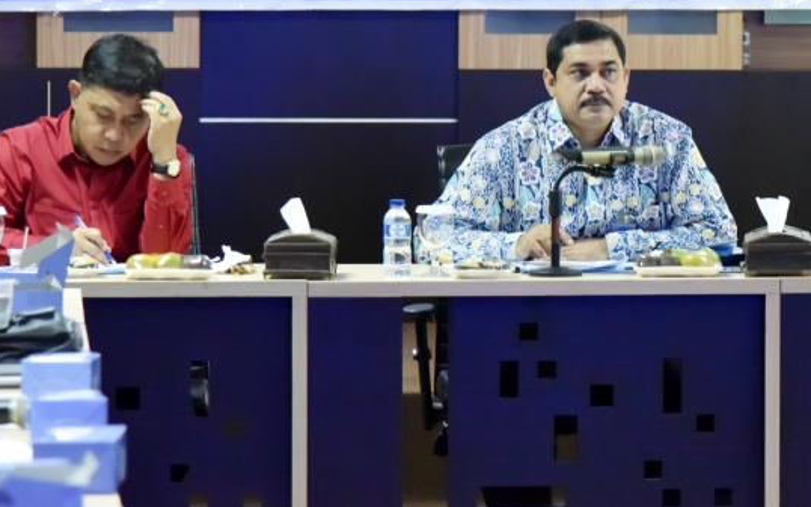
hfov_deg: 11.0
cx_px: 715
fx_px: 4199
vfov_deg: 6.9
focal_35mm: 190
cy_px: 40
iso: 8000
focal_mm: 98
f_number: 5
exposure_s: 1/100
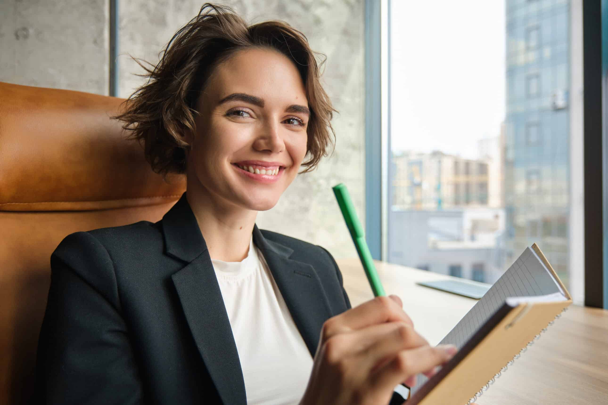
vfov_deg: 45.0
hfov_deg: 63.7
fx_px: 490
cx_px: 304
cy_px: 202
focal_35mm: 29
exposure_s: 1/250
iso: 200
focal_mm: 19.4
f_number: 2.8
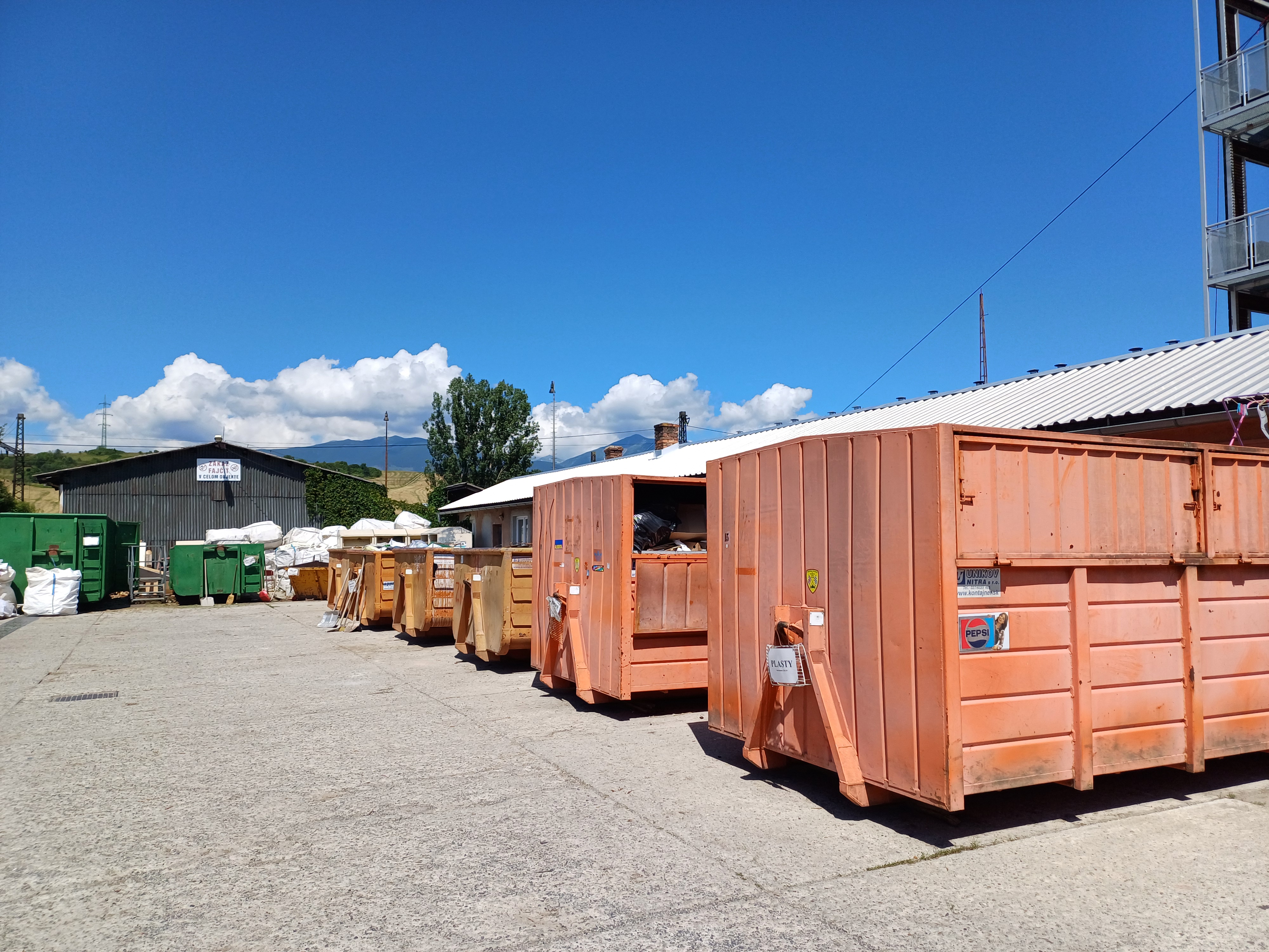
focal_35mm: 25
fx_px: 916
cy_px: 476
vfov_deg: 54.9
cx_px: 634
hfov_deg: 69.4
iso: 50
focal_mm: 4.65
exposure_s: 1/1565
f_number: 1.8
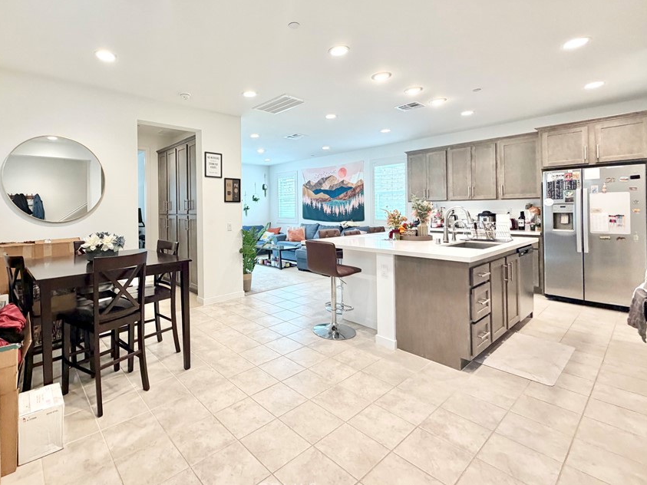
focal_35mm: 17
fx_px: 318
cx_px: 262
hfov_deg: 90.0
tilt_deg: -0.1
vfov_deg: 74.3
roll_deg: +1.3
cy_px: 206
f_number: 2.2
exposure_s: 1/120
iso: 200
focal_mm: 2.22
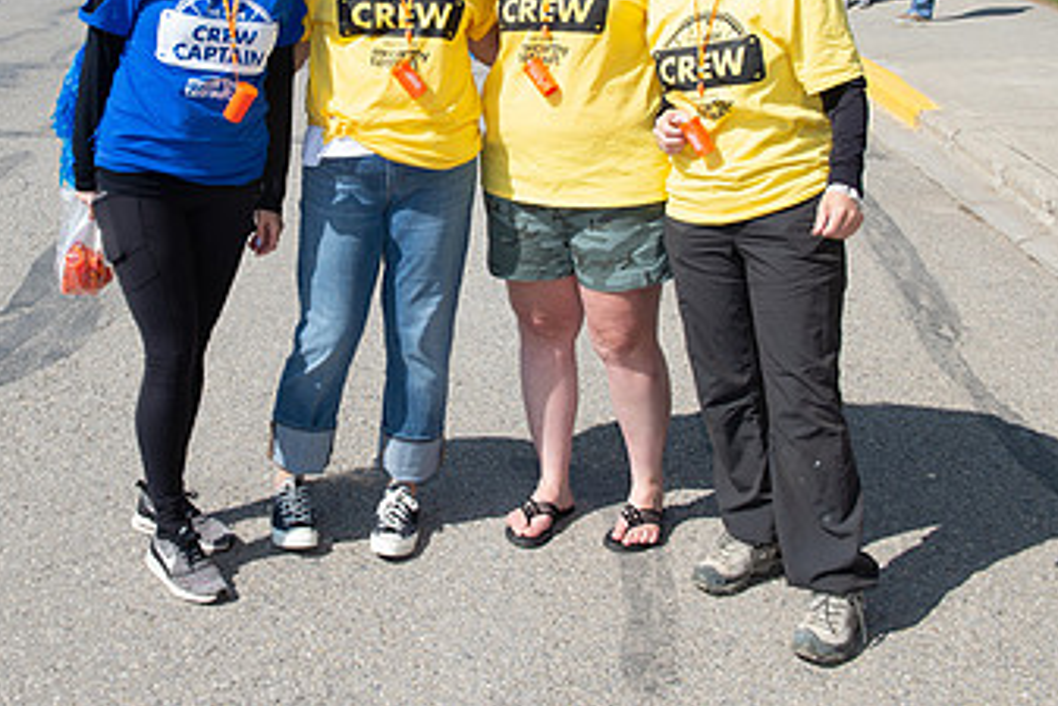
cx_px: 392
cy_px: 105
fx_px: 1617
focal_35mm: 55
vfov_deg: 24.1
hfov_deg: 36.0
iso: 250
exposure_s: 1/400
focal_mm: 32
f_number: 11
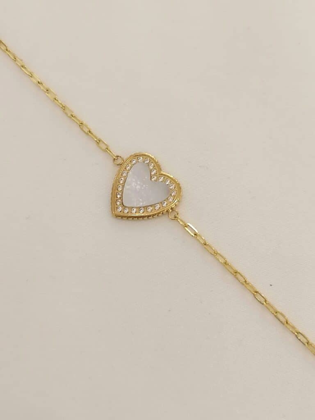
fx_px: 874
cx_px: 158
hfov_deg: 20.4
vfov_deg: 27.0
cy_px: 210
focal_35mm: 72
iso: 100
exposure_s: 1/50
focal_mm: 4.75
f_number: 1.8
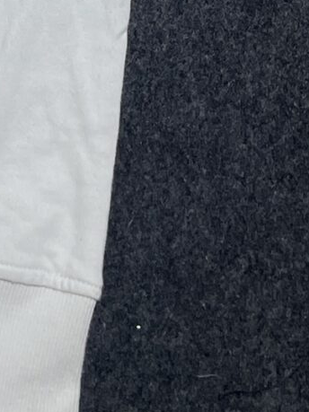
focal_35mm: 145
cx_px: -225
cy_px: -566
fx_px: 1727
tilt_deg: -51.8
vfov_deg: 11.4
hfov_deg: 9.8
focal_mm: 4.2
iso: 32
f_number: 1.6
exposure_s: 1/102
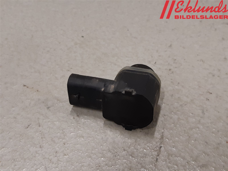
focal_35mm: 26
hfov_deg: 67.3
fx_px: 171
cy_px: 86
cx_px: 114
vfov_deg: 53.1
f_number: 1.7
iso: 125
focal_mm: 3.93
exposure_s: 1/50
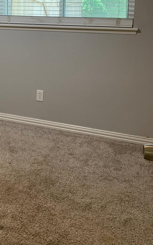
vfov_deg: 40.2
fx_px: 320
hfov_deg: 26.0
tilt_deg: -7.2
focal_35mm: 48
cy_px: 51
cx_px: 14
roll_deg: +0.1
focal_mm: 4.25
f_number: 1.8
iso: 64
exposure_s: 1/60
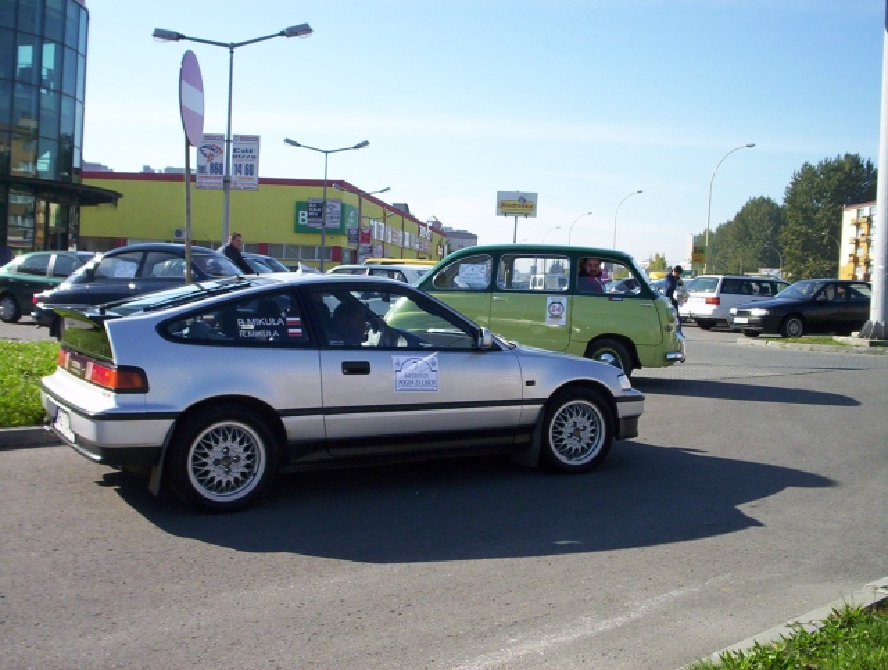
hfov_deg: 48.9
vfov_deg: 37.9
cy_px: 335
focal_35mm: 38
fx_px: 977
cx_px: 444
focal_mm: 4.99
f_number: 4.5
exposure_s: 1/490
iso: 100
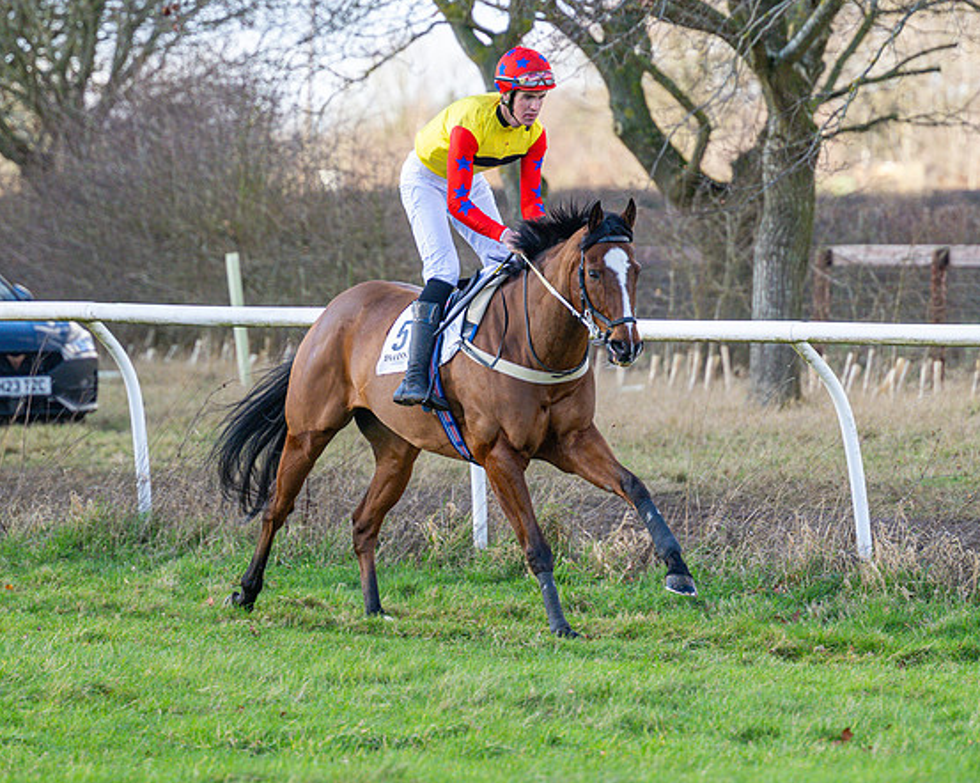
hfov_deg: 5.6
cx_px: 584
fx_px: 10003
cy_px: 438
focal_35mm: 345
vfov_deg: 4.5
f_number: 4
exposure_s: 1/1000
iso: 800
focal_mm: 175
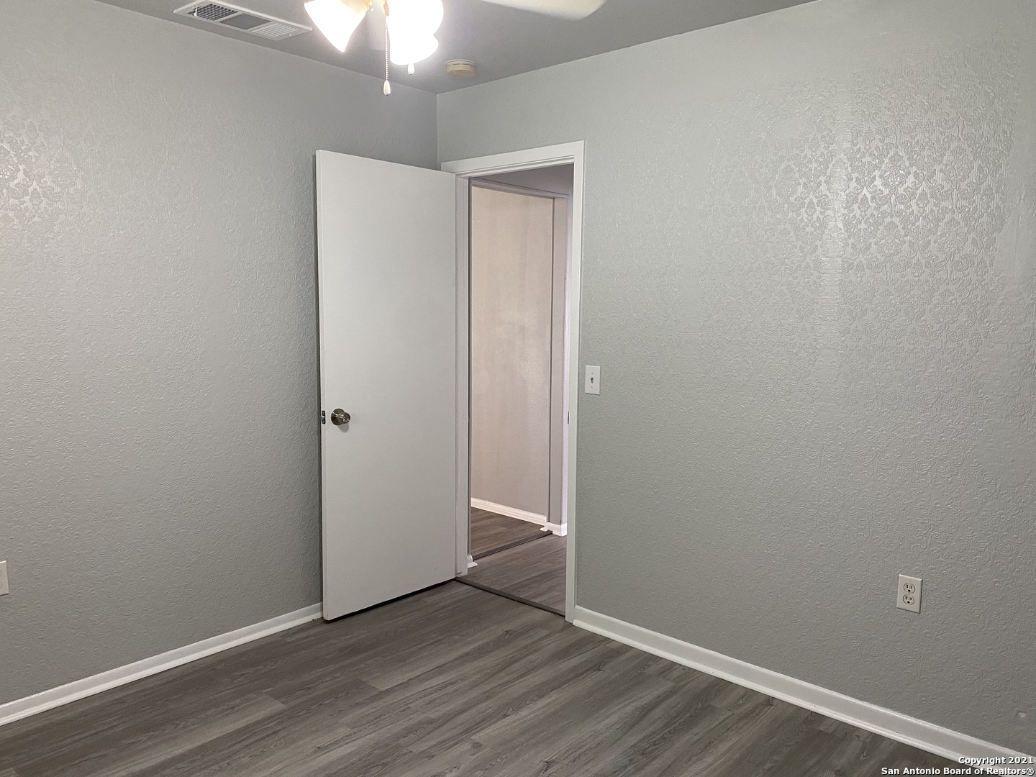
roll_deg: -0.3
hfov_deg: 67.3
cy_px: 388
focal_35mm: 26
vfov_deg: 53.1
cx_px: 518
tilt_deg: -6.4
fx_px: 778
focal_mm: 4.25
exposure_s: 1/60
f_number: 1.8
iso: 100
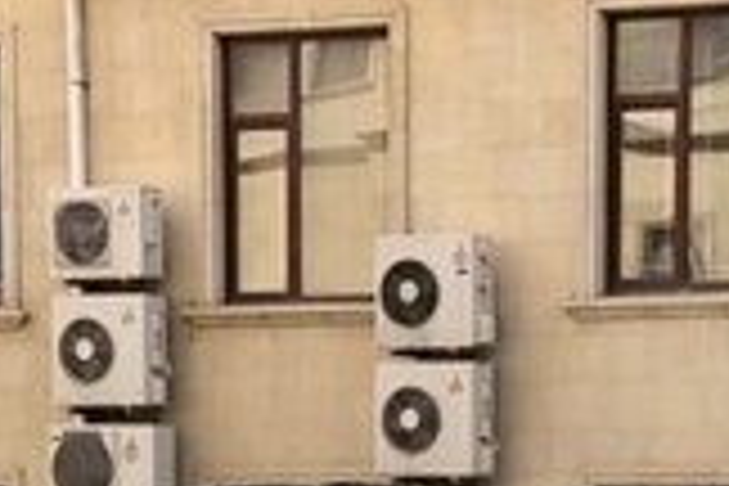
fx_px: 4455
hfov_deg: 9.3
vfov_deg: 6.0
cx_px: 652
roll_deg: -0.1
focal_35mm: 220
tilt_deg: -6.7
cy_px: 1109
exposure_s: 1/142
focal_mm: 6
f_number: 2.4
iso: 16
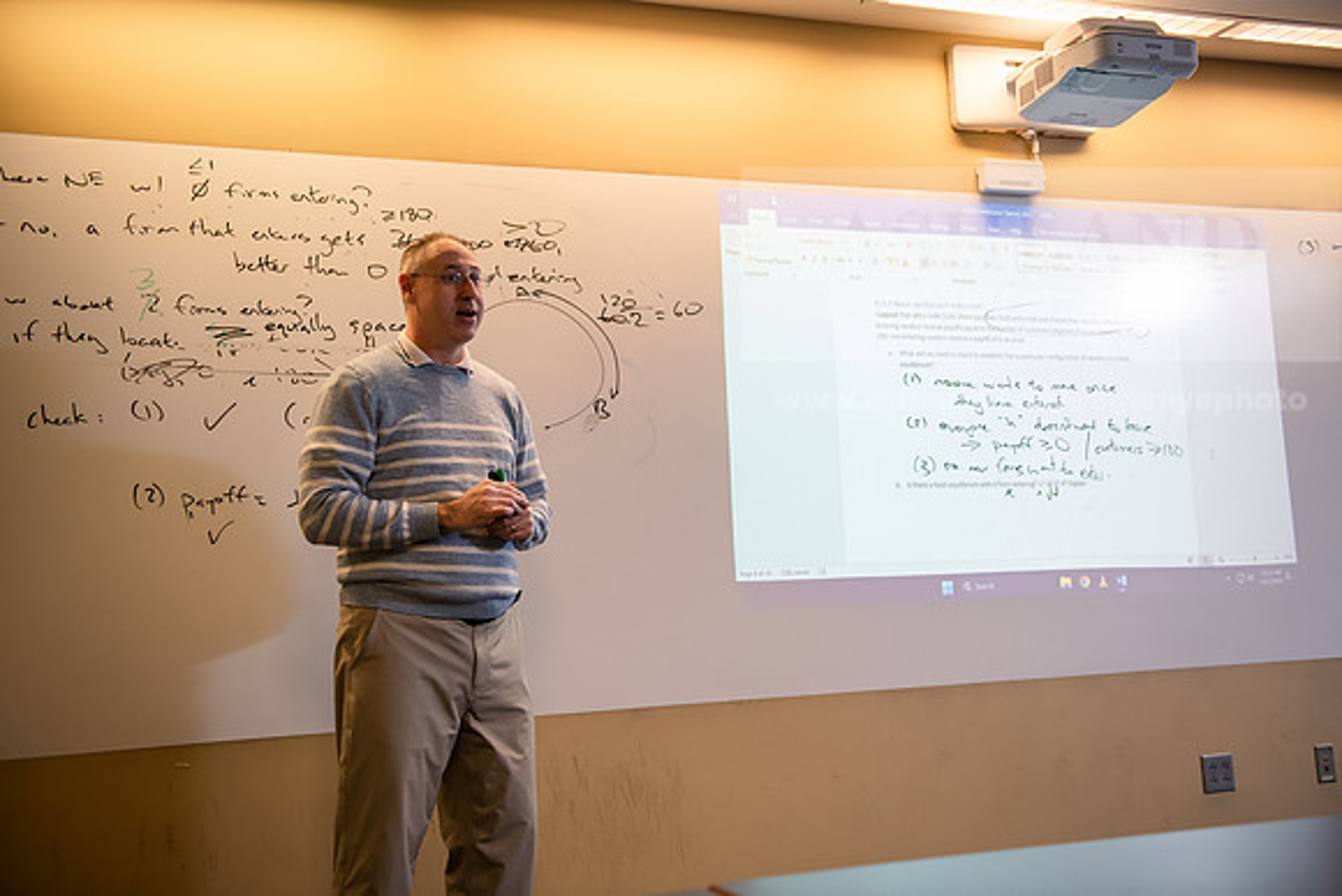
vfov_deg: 33.4
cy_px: 448
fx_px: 1491
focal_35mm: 40
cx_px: 671
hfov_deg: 48.4
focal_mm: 40
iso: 800
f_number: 3.2
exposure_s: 1/200
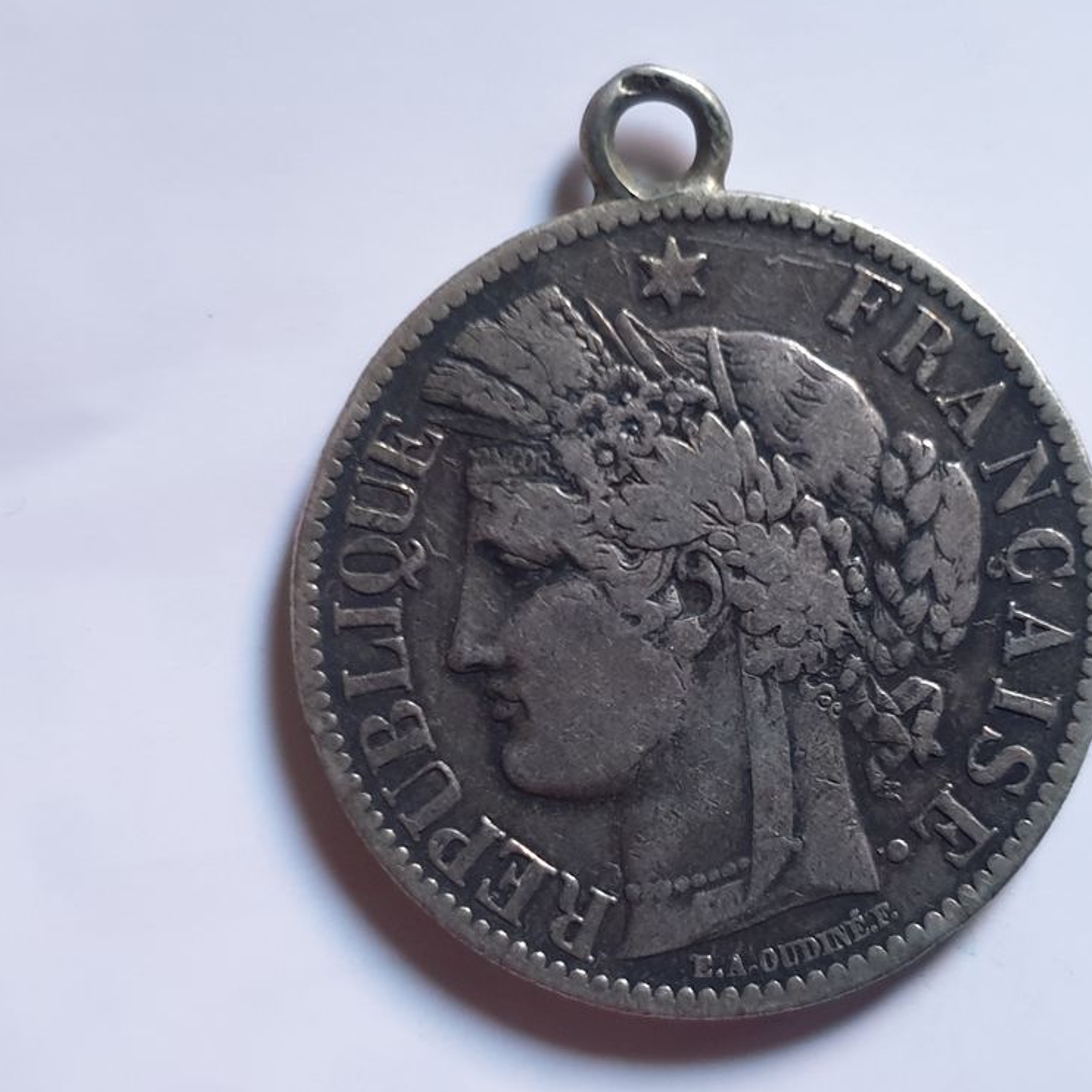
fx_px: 1106
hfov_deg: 52.4
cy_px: 541
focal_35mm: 31
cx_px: 622
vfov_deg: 52.5
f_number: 1.5
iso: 250
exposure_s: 1/39
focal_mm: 4.3
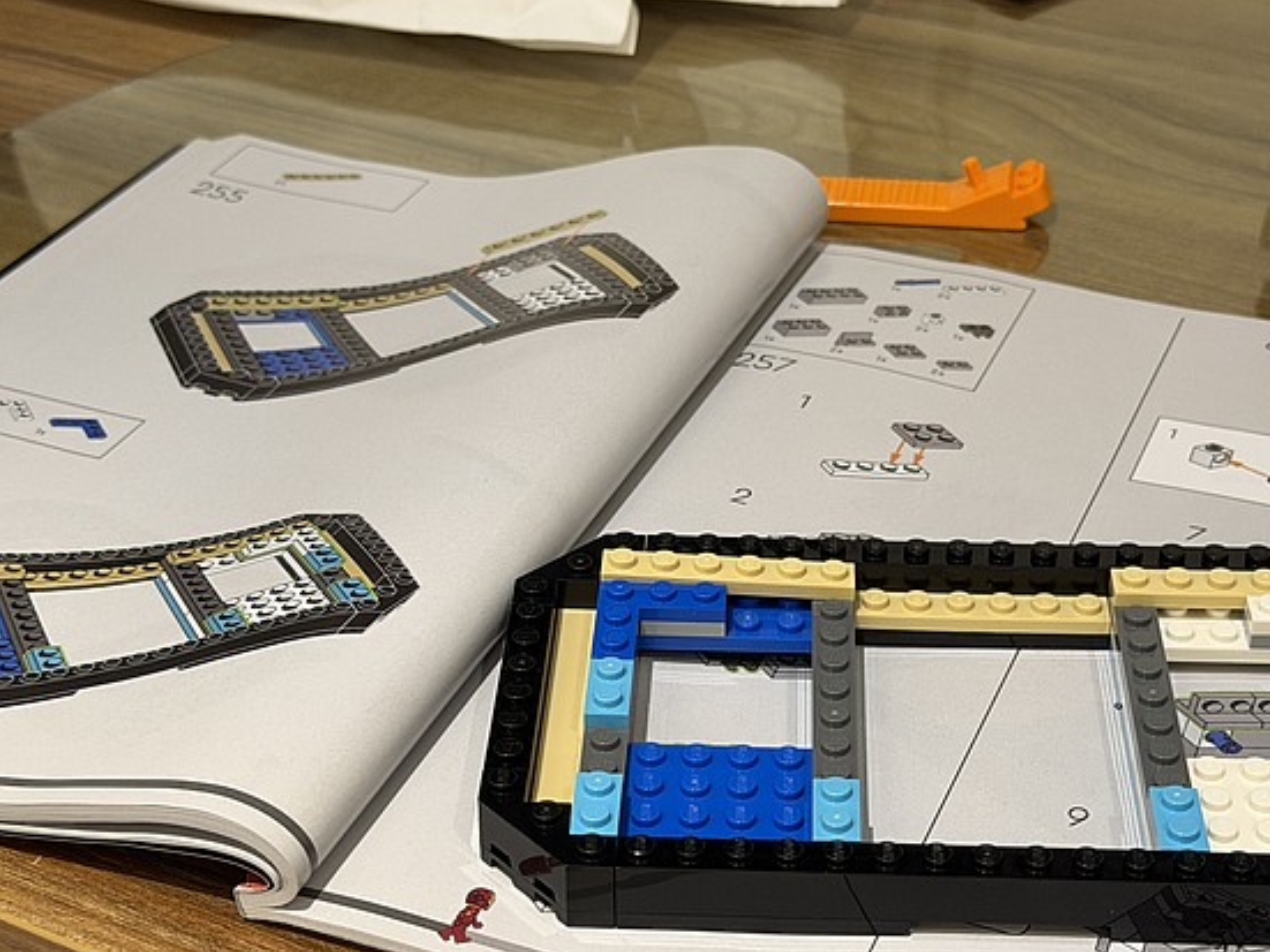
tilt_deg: -31.4
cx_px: 657
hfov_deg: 28.6
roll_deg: +1.4
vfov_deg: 21.6
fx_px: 2494
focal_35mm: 68
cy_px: 453
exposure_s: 1/60
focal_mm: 6.76
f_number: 1.78
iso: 250
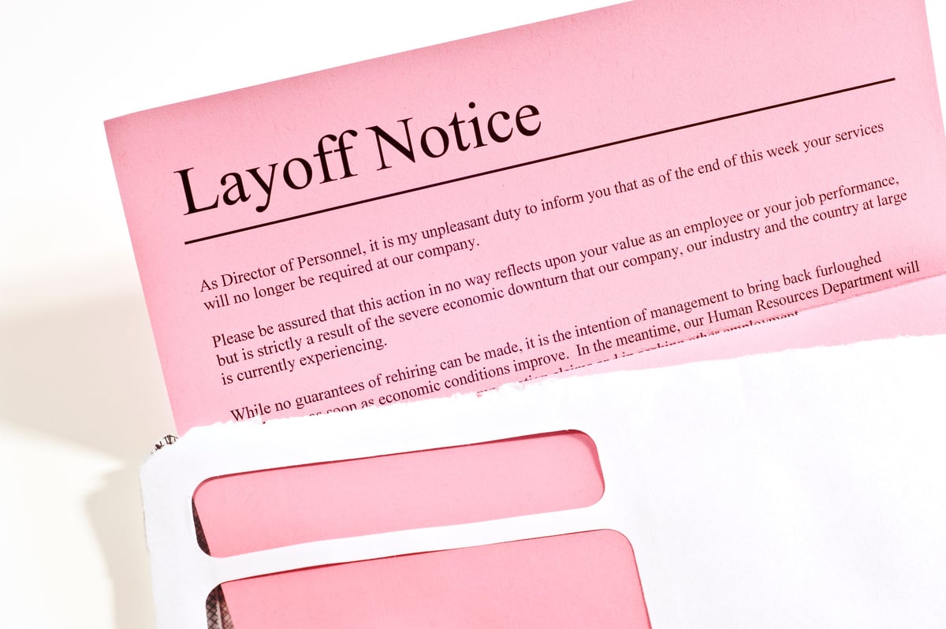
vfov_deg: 15.2
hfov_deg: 22.6
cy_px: 314
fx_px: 2363
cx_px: 473
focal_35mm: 90
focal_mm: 90
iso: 200
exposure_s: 1/125
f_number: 22
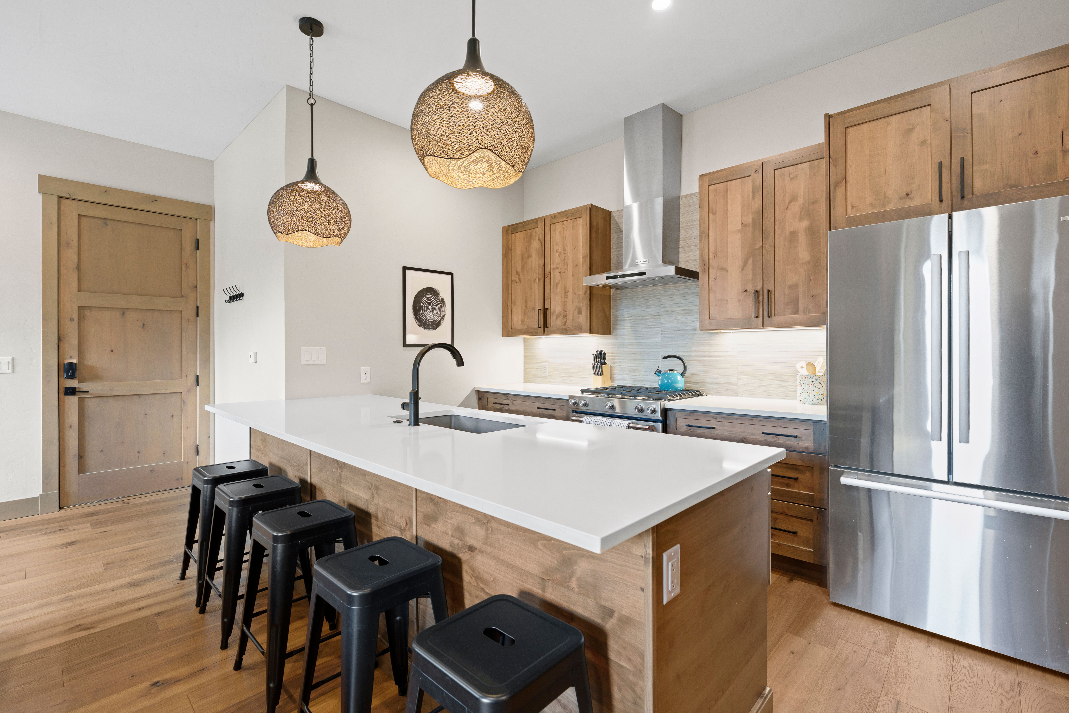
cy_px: 356
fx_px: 475
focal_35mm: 16
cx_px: 534
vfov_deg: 73.7
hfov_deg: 96.7
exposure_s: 1/5
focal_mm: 16
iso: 800
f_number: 5.6
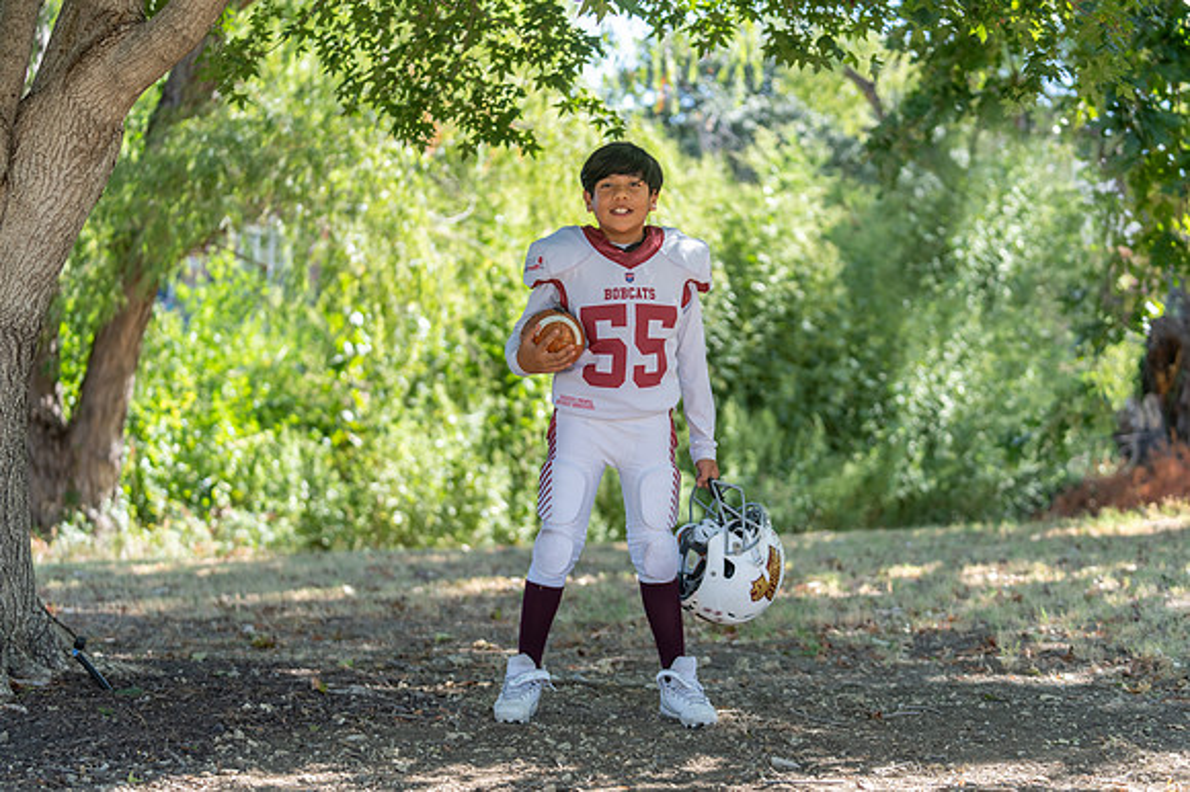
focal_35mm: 72
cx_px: 615
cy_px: 383
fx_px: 2389
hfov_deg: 28.0
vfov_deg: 18.8
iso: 160
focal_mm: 70
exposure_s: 1/320
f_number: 2.8
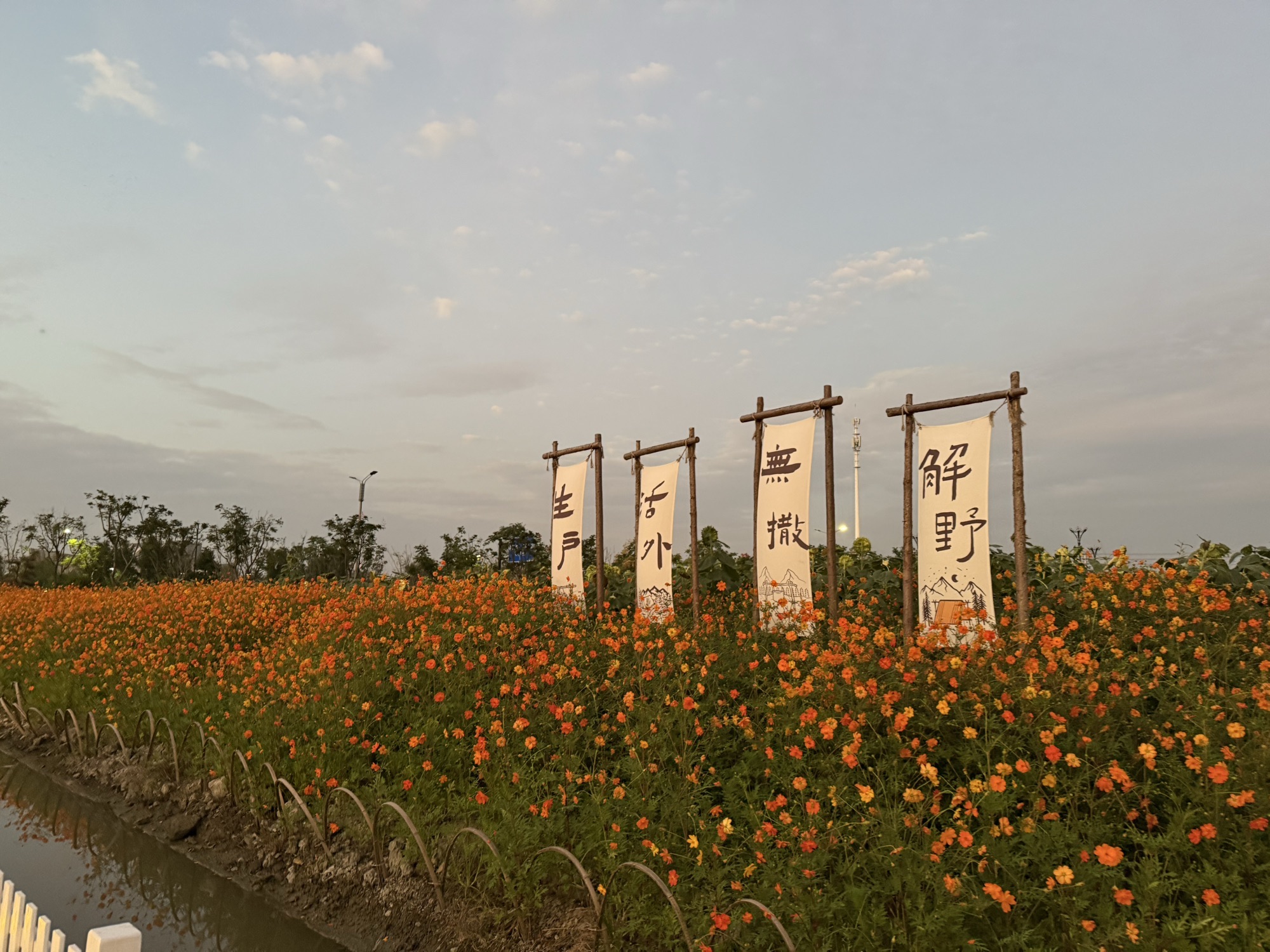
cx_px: 635
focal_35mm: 24
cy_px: 476
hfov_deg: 71.6
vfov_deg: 56.8
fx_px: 881
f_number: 1.78
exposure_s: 1/50
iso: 500
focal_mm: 6.76
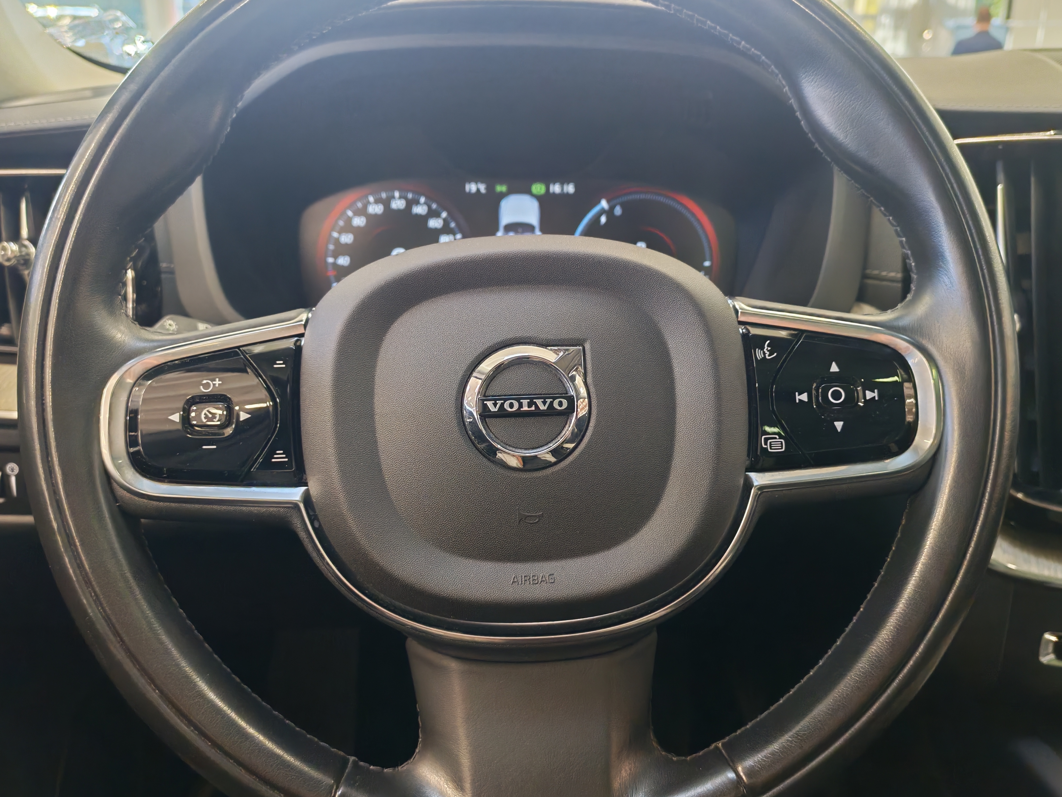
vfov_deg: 45.4
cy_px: 398
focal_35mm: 31
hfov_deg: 58.4
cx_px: 531
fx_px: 951
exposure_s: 1/100
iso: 1000
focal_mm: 6.12
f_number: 1.9
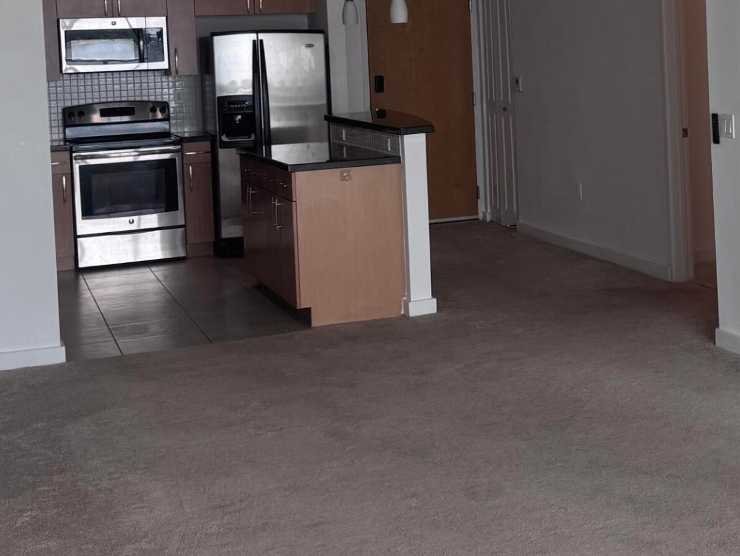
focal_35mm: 61
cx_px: 588
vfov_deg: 23.6
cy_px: 88
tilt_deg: -3.1
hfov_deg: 30.9
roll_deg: +1.7
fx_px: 1304
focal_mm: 6.76
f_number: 1.78
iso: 80
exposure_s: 1/306
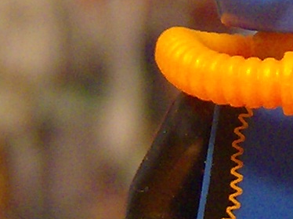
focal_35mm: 248
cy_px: 106
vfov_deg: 6.0
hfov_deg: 7.9
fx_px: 2095
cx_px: 313
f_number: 2.8
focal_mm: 6
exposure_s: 1/4.43
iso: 200
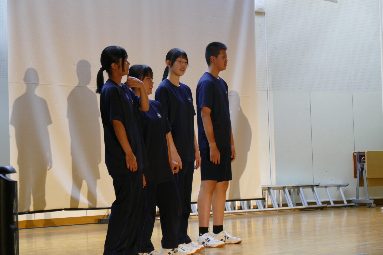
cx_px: 192
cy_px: 128
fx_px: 1085
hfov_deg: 20.0
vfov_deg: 13.4
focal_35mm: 102
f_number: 3.8
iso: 1600
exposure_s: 1/60
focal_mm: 37.13
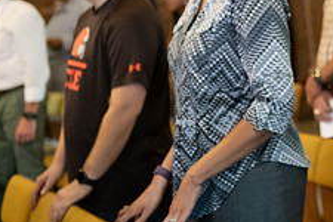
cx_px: 385
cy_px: -16
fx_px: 1073
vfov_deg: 11.7
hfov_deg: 17.0
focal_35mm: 116
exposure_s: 1/125
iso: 3200
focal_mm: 45
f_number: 2.8
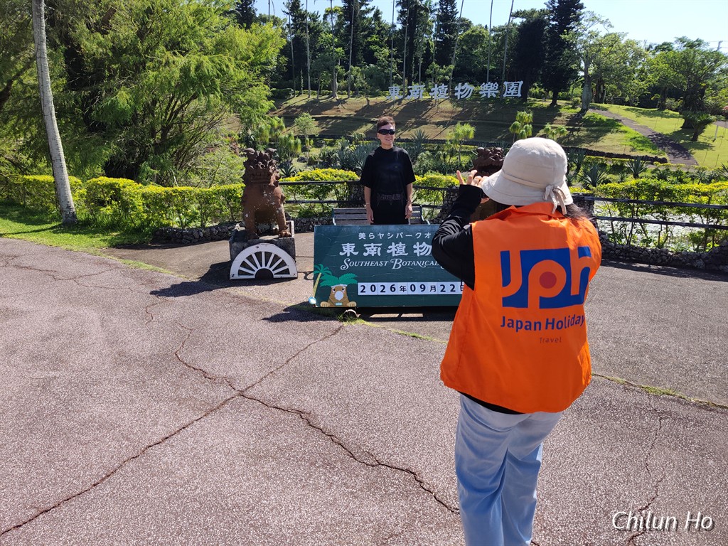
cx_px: 364
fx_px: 484
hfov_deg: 73.9
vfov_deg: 58.9
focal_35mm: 23
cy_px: 273
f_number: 1.7
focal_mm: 6.07
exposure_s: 1/1242
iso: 100
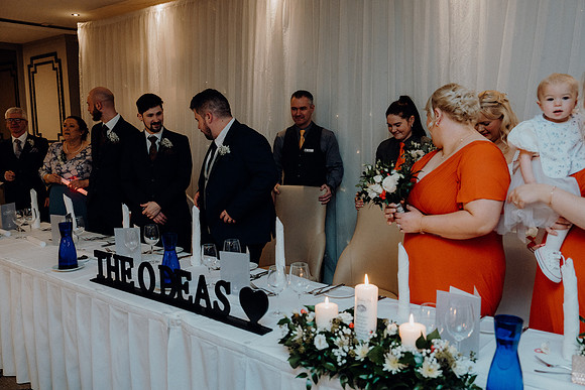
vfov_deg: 41.1
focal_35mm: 32
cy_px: 195
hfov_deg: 58.7
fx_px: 520
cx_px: 292
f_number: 3.5
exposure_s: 1/160
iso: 2500
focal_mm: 32
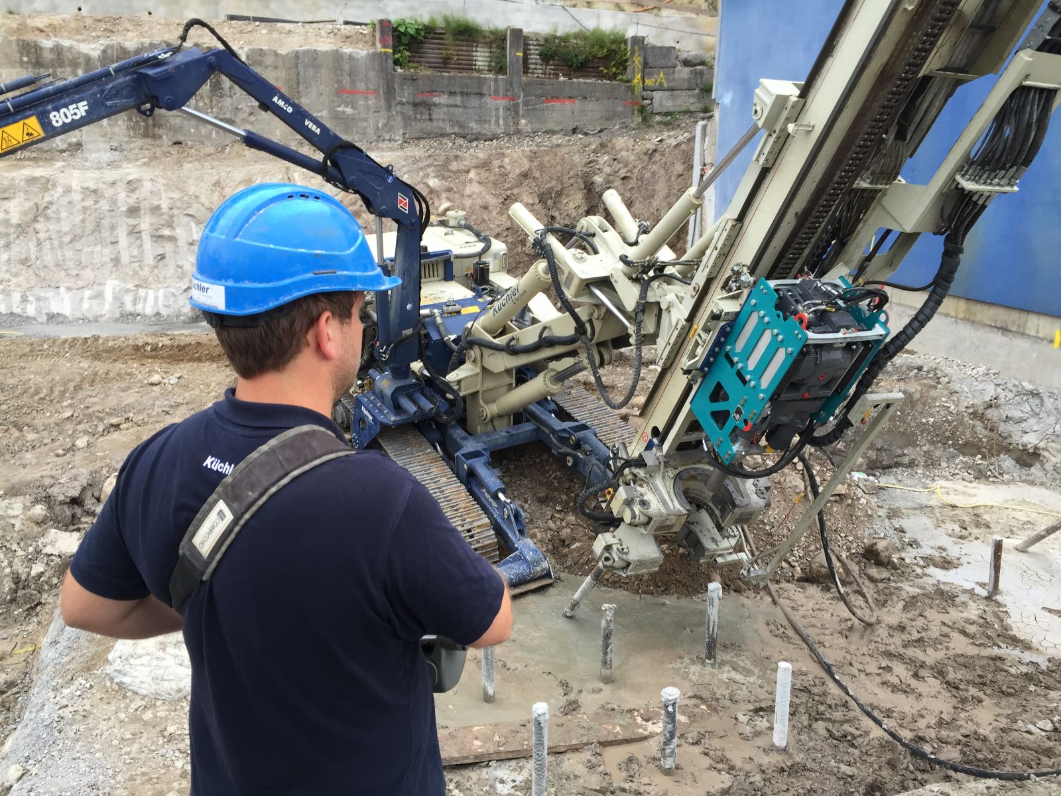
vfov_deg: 48.2
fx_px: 889
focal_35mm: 29
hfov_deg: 61.7
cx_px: 530
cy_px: 398
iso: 40
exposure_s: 1/120
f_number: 2.2
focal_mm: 4.15
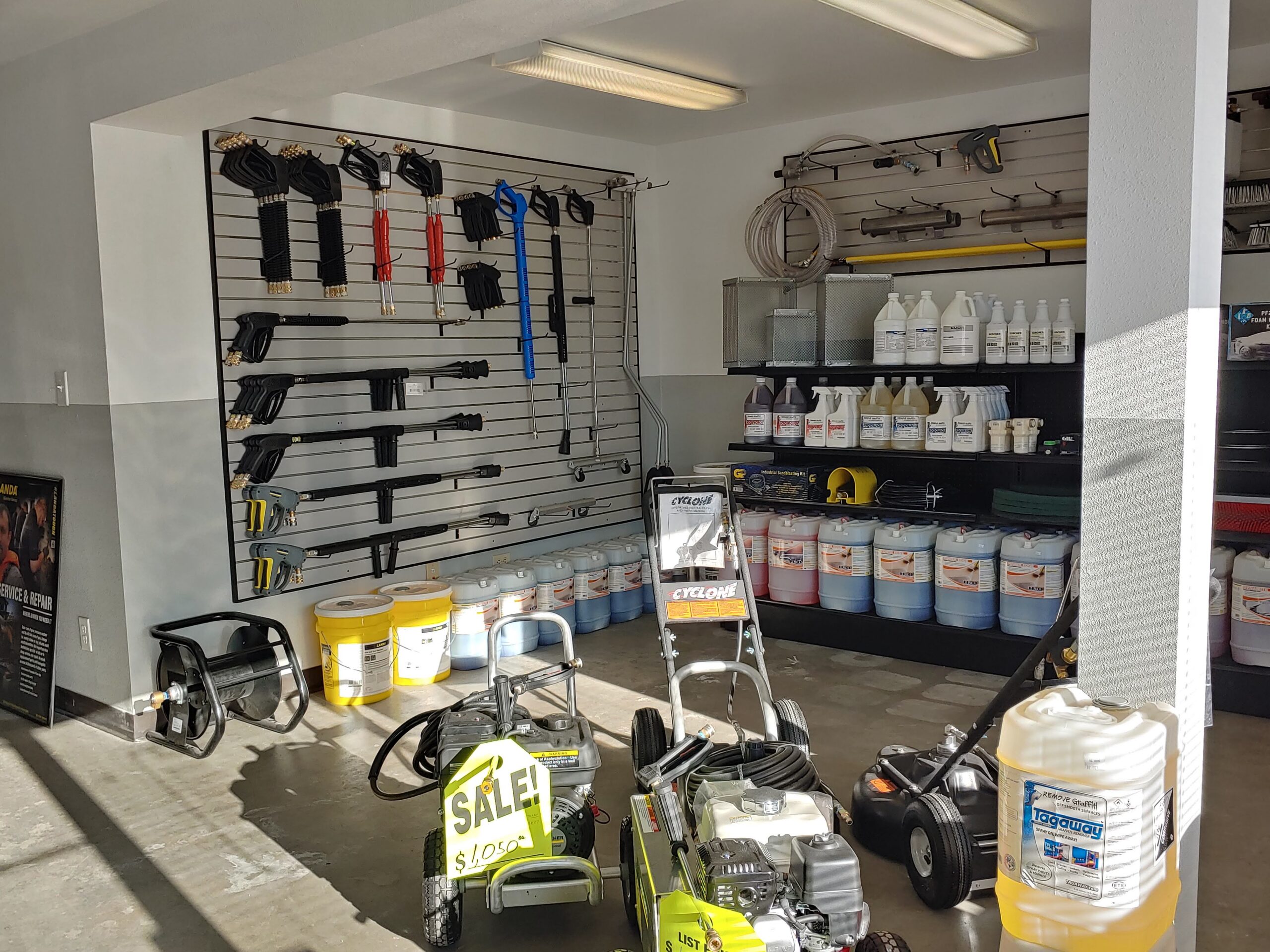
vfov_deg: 46.8
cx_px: 635
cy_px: 476
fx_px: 1101
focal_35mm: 30
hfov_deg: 60.0
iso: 50
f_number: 1.5
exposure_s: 1/549
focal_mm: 4.23
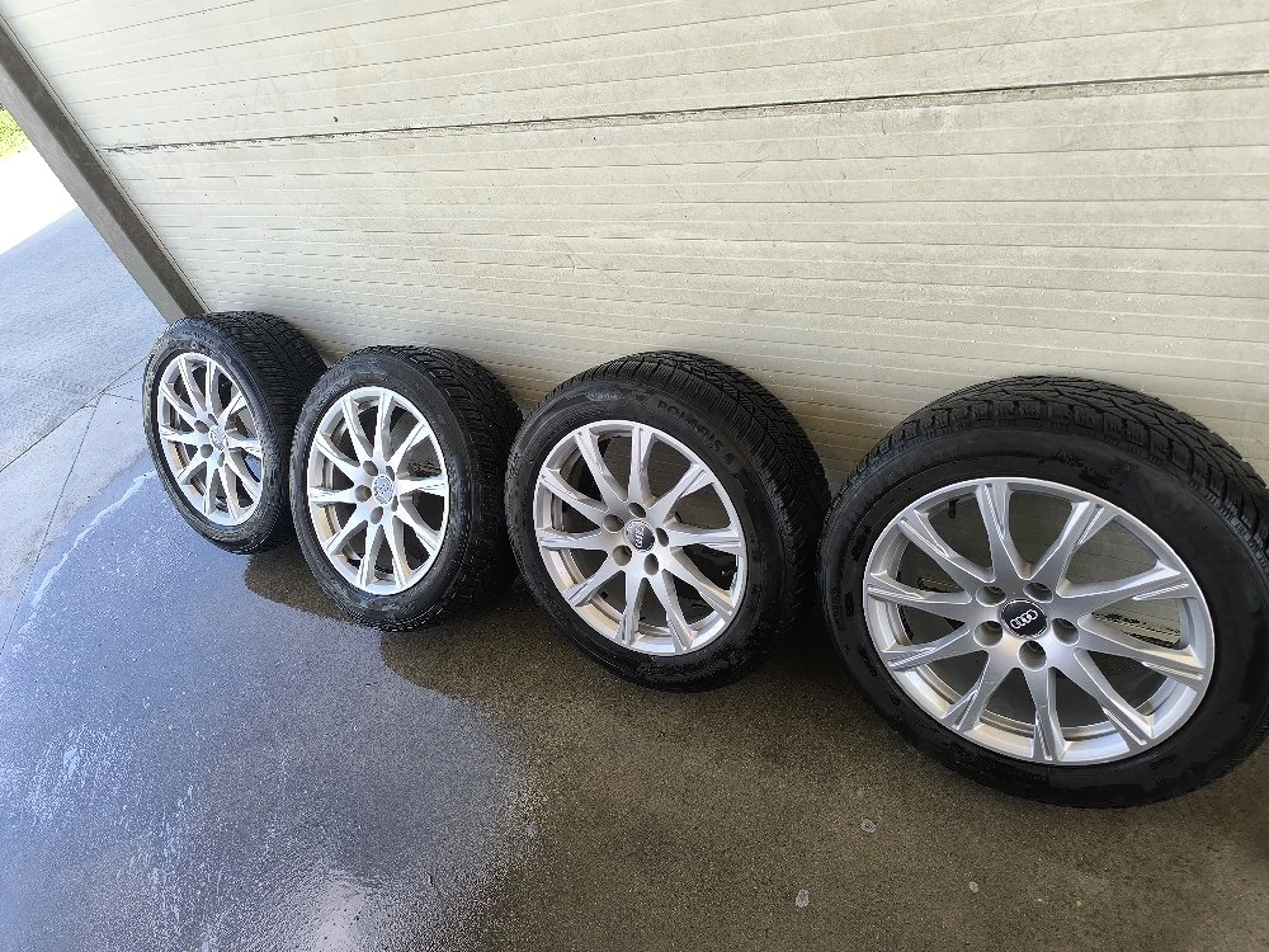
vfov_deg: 58.9
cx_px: 634
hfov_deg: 73.9
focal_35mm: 23
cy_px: 476
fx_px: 843
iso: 50
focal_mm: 6.14
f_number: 1.65
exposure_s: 1/109
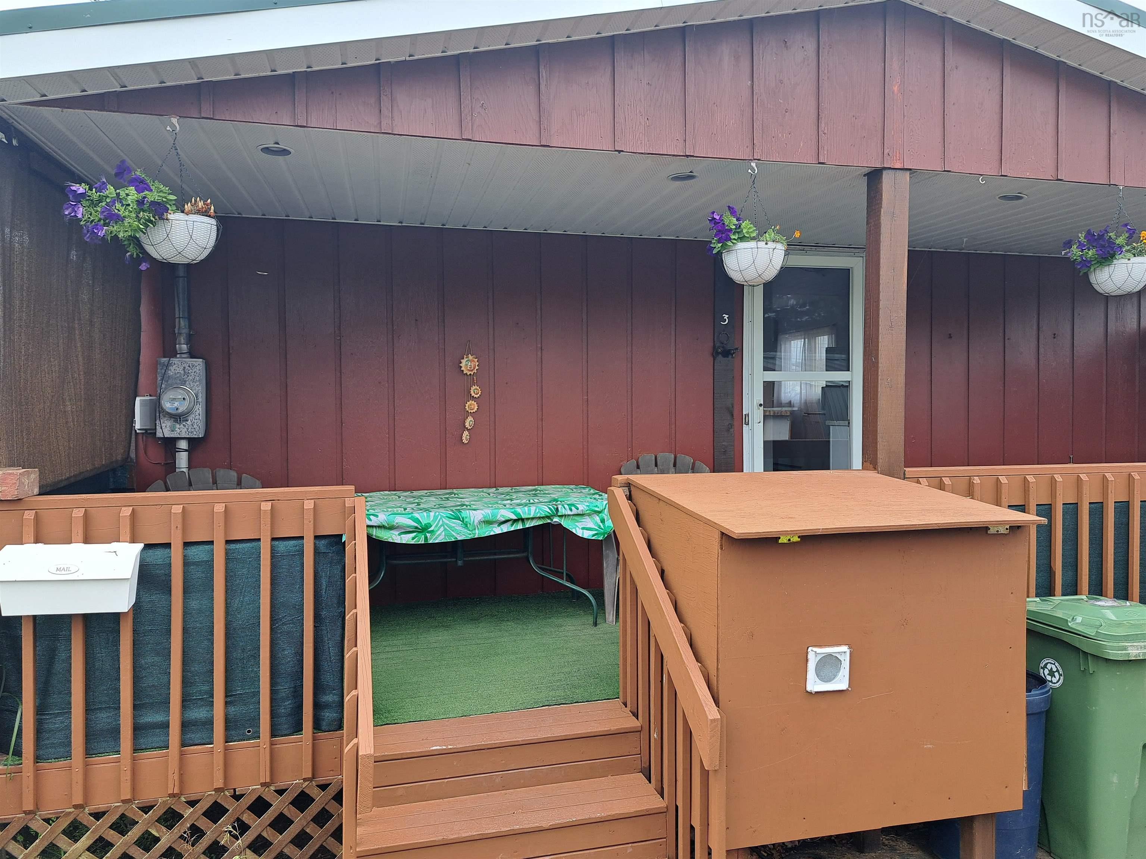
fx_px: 795
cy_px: 430
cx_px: 573
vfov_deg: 56.8
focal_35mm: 24
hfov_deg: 71.6
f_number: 1.8
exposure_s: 1/137
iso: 50
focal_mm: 5.23
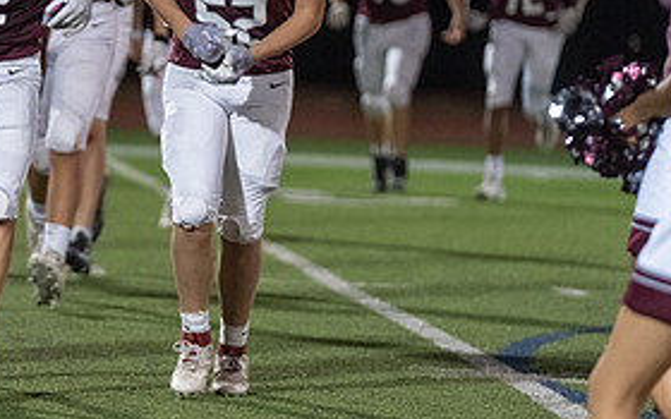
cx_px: 54
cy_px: 99
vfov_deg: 3.3
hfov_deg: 5.2
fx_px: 7315
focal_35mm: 400
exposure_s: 1/1000
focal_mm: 168
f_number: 2.8
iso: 4000
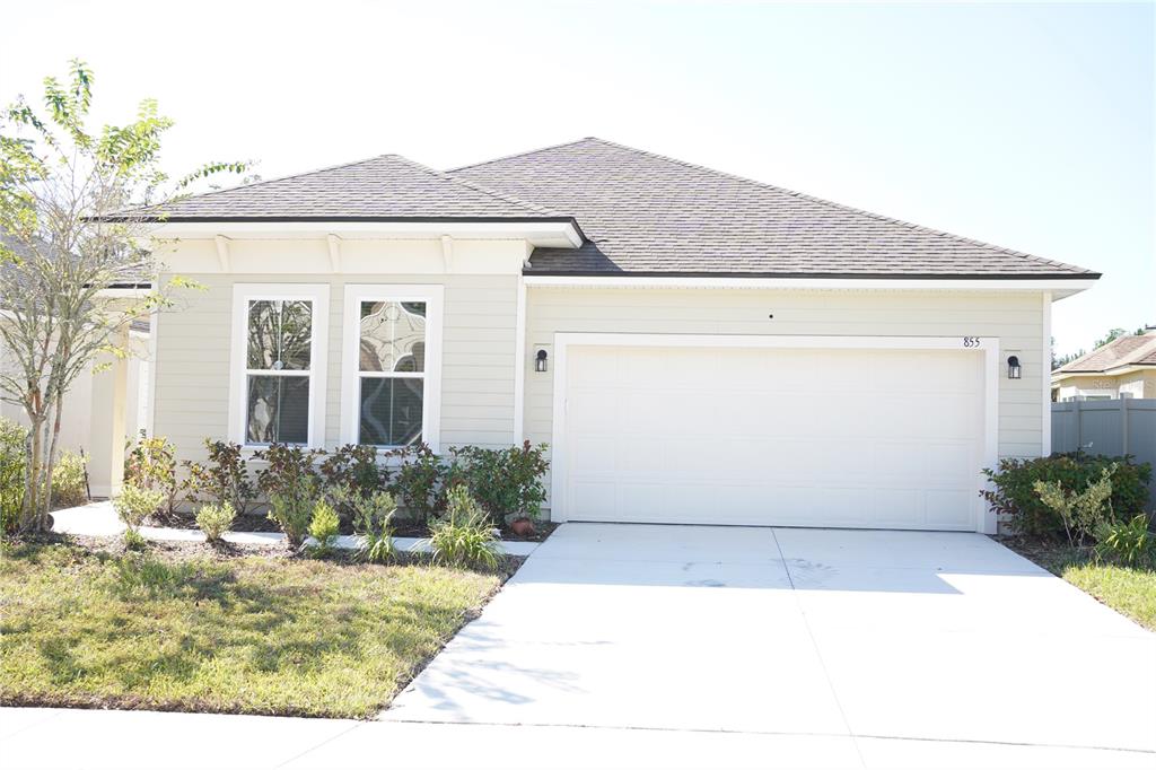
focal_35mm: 35
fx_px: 1123
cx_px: 578
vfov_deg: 37.8
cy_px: 385
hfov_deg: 54.4
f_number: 7.1
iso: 100
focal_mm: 35
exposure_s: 1/60
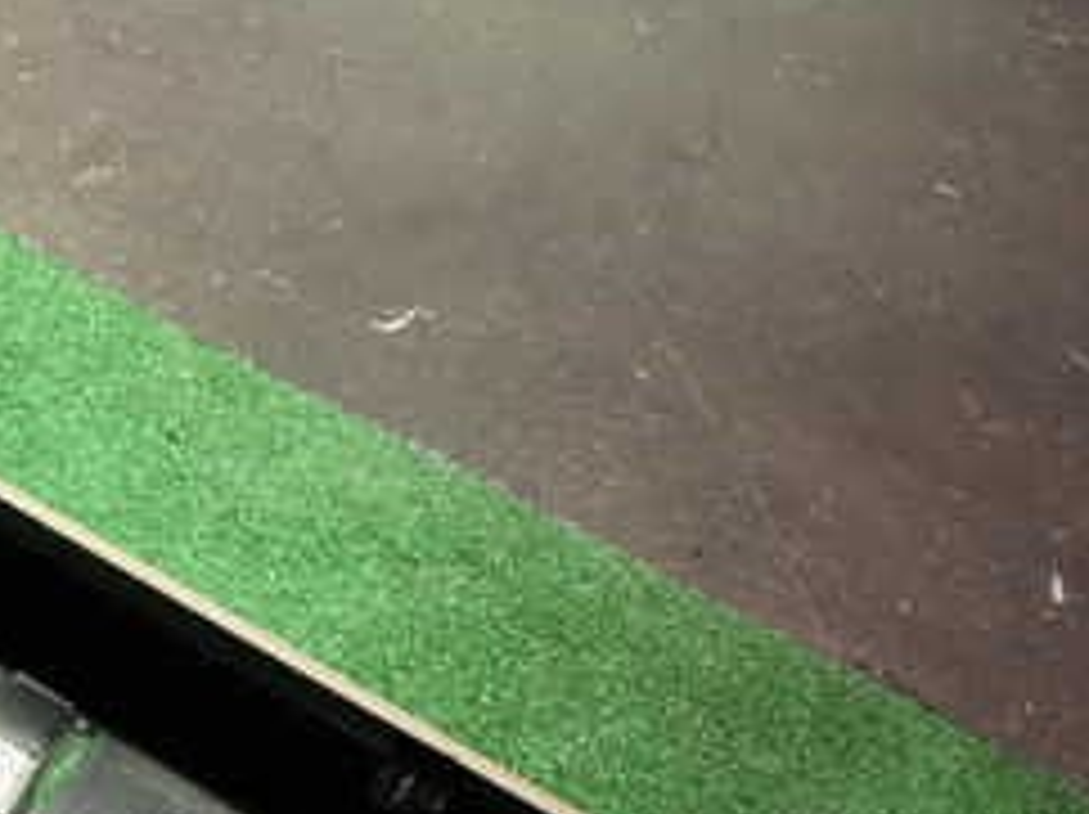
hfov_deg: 28.4
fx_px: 1949
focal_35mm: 62
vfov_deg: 23.3
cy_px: 634
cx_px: -108
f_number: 2.8
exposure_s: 1/125
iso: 100
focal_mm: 4.5
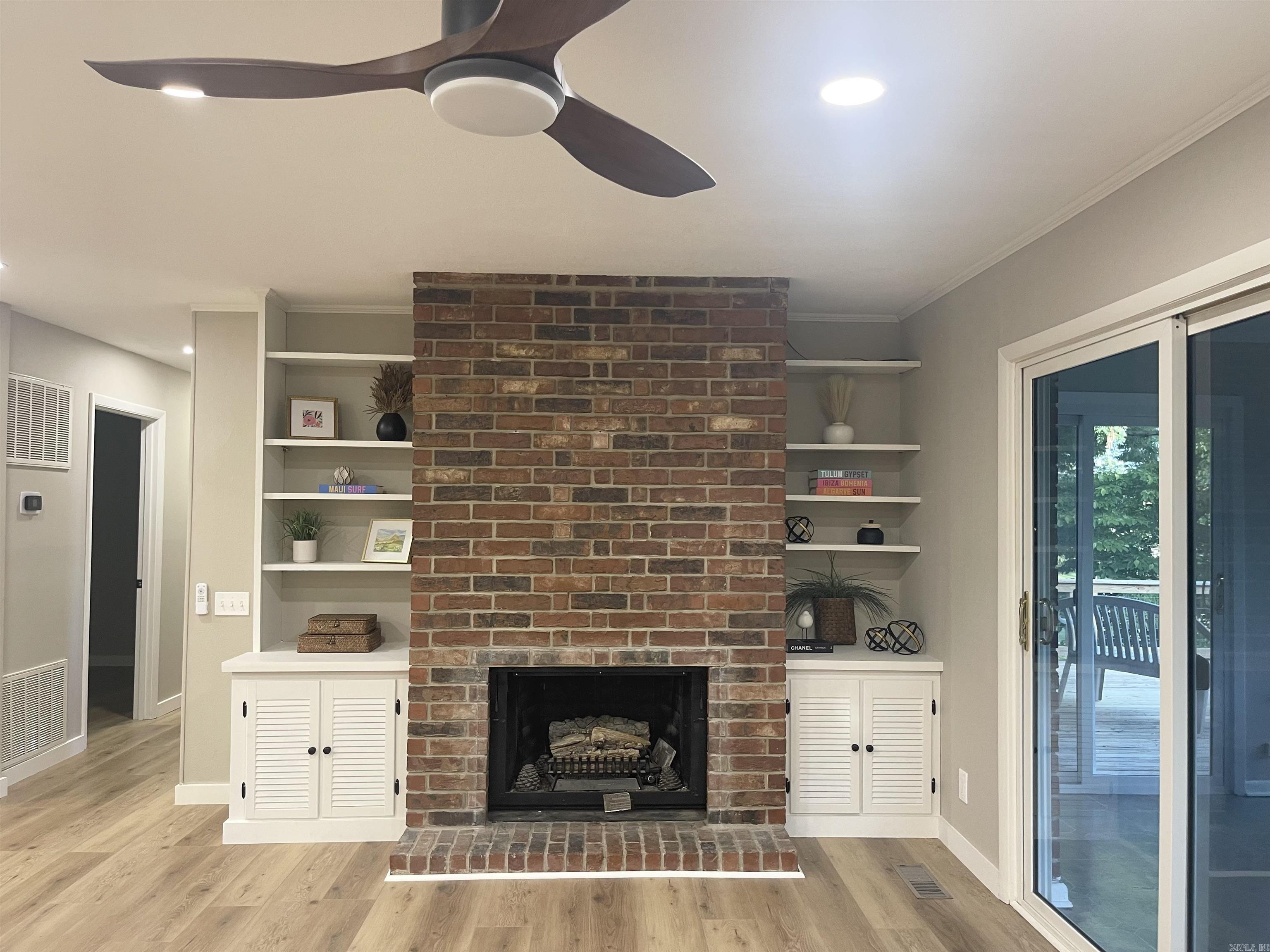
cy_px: 476
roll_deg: -0.5
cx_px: 635
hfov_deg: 69.4
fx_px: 917
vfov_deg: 54.9
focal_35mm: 25
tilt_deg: +0.5
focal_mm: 5.1
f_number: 1.6
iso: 125
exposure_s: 1/60
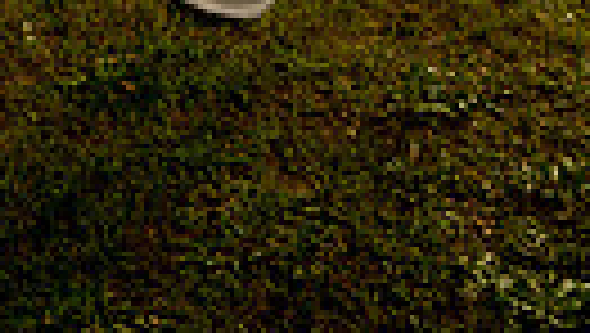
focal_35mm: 101
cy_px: -590
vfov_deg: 9.8
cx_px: 140
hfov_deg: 20.9
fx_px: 1582
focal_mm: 28
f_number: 4.5
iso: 125
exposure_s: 1/250
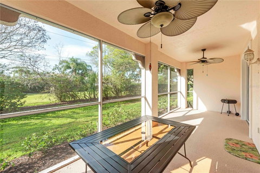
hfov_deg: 104.3
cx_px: 130
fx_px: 101
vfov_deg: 81.2
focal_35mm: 14
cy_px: 86
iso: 320
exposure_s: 1/200
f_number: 8
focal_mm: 14
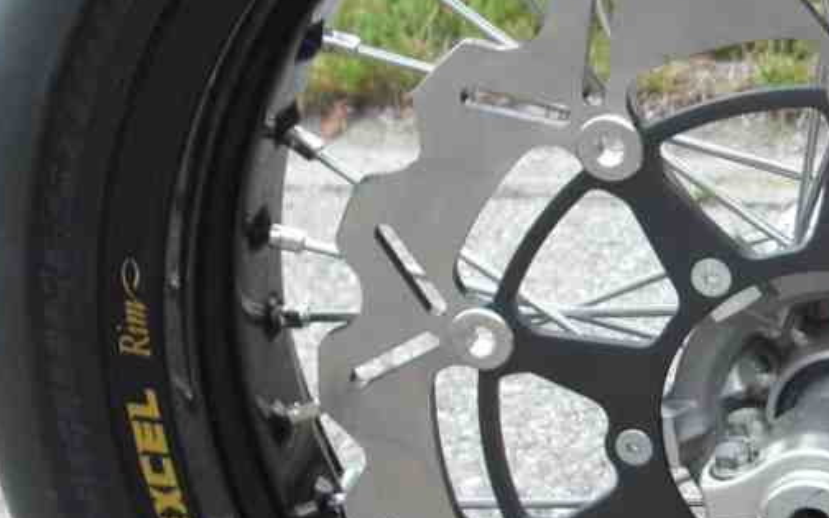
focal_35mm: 111
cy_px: 237
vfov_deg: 11.8
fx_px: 2508
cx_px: 847
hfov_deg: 18.3
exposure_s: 1/100
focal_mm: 5.8
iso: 100
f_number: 2.7
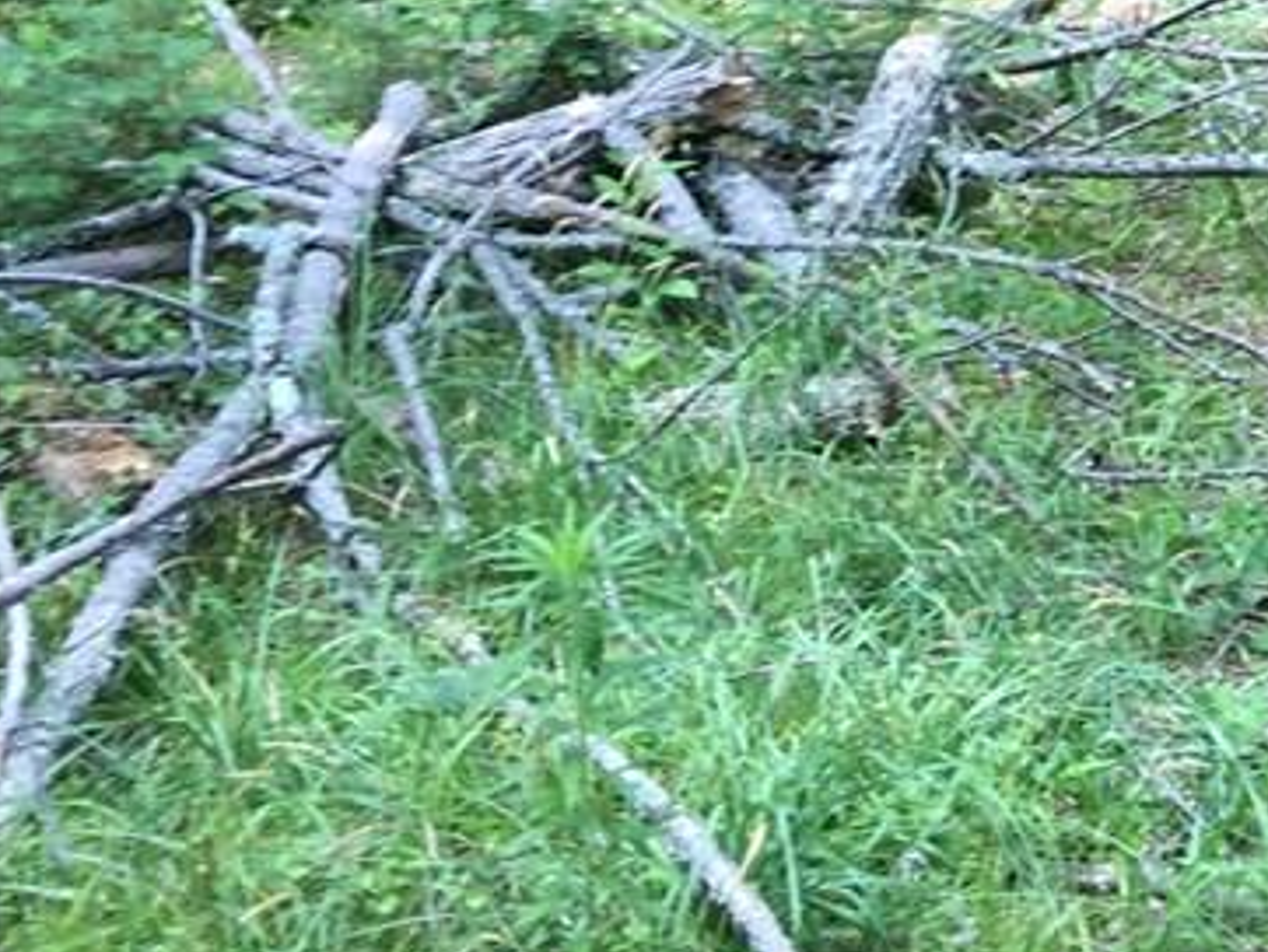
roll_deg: +1.3
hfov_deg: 21.0
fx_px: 3006
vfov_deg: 16.8
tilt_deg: -1.4
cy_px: -343
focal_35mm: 82
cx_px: 1783
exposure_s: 1/60
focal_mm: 4.15
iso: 25
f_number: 2.2
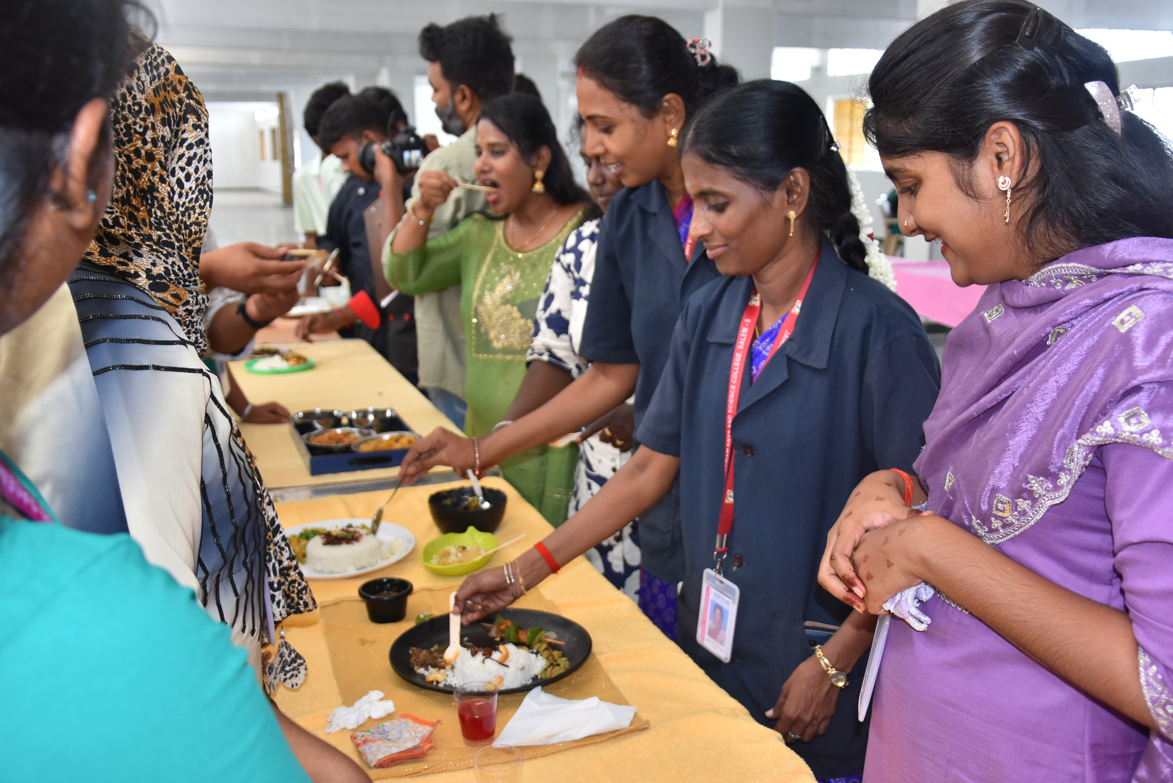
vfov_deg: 36.9
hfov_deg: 53.1
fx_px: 1173
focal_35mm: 36
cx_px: 586
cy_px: 392
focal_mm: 24
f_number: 3.8
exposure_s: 1/60
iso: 400
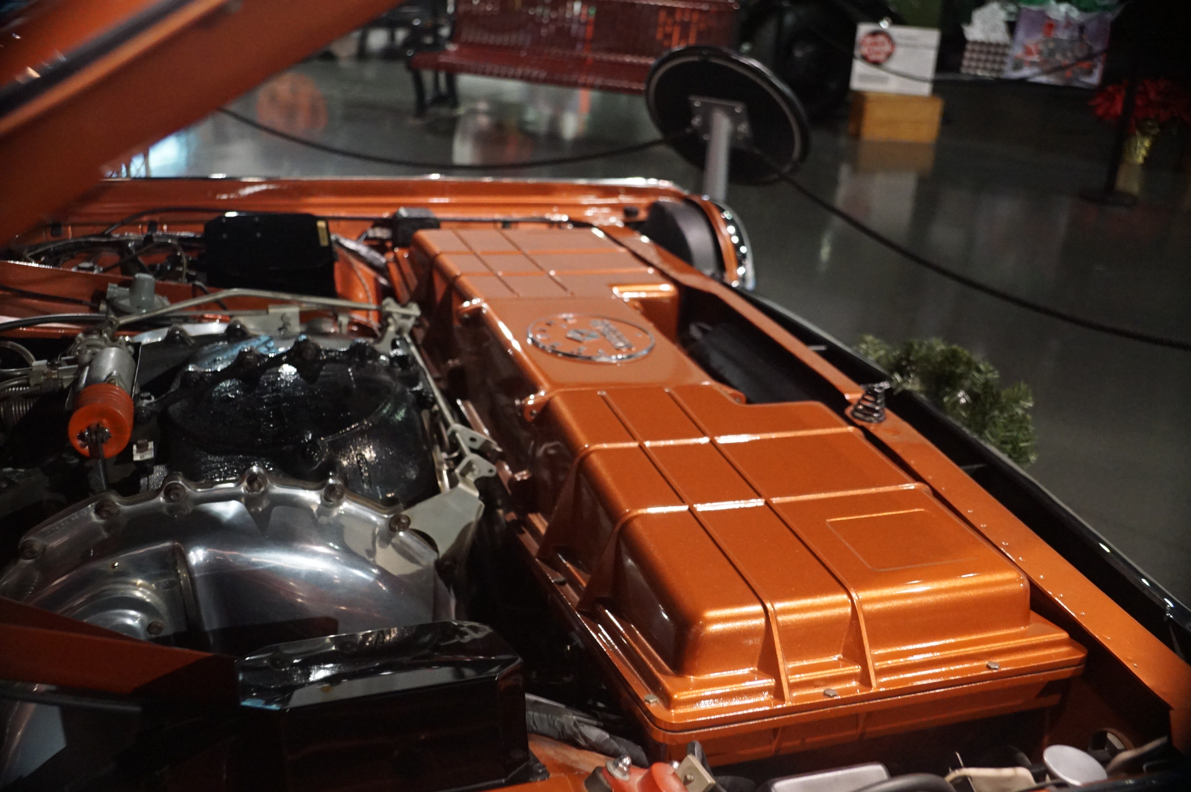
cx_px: 596
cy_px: 396
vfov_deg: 39.9
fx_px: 1091
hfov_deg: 57.3
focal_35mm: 33
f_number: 4
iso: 3200
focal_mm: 22
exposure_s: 1/25
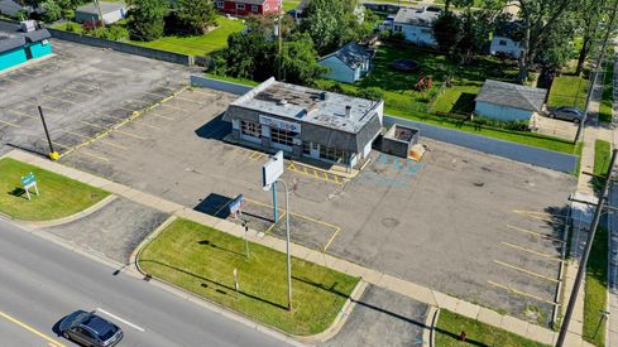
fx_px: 492
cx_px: 307
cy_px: 160
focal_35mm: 30
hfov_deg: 64.3
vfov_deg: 38.9
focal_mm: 14.45
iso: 200
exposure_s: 1/2500
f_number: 2.8
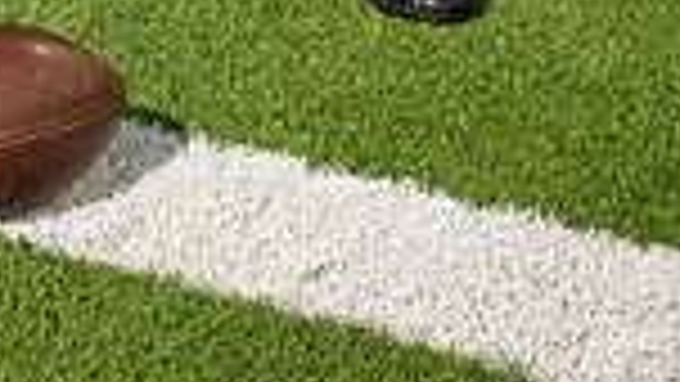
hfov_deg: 14.1
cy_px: -517
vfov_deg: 7.6
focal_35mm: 150
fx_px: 2705
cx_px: 27
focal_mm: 48
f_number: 7.1
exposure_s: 1/320
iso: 200
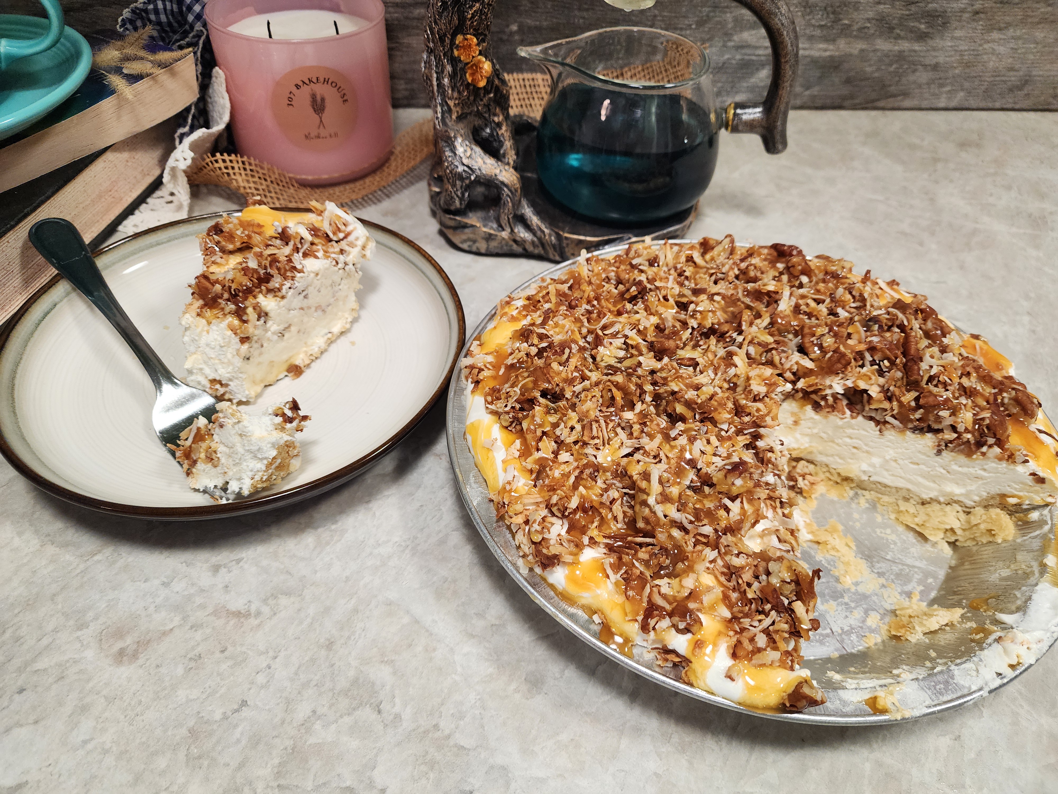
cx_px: 529
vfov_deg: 58.9
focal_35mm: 23
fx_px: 703
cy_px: 397
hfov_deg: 73.9
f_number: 1.8
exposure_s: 1/120
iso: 250
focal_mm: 6.4
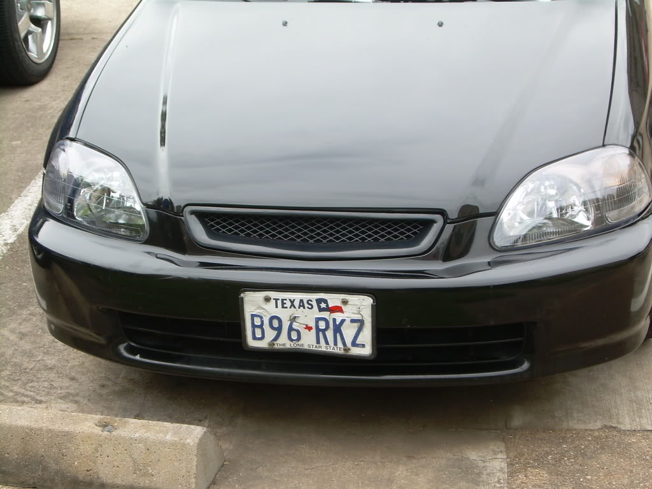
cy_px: 244
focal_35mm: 73
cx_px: 326
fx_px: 1375
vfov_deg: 20.2
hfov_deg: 26.7
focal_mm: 12.5
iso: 50
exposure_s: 1/92.5
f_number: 3.8
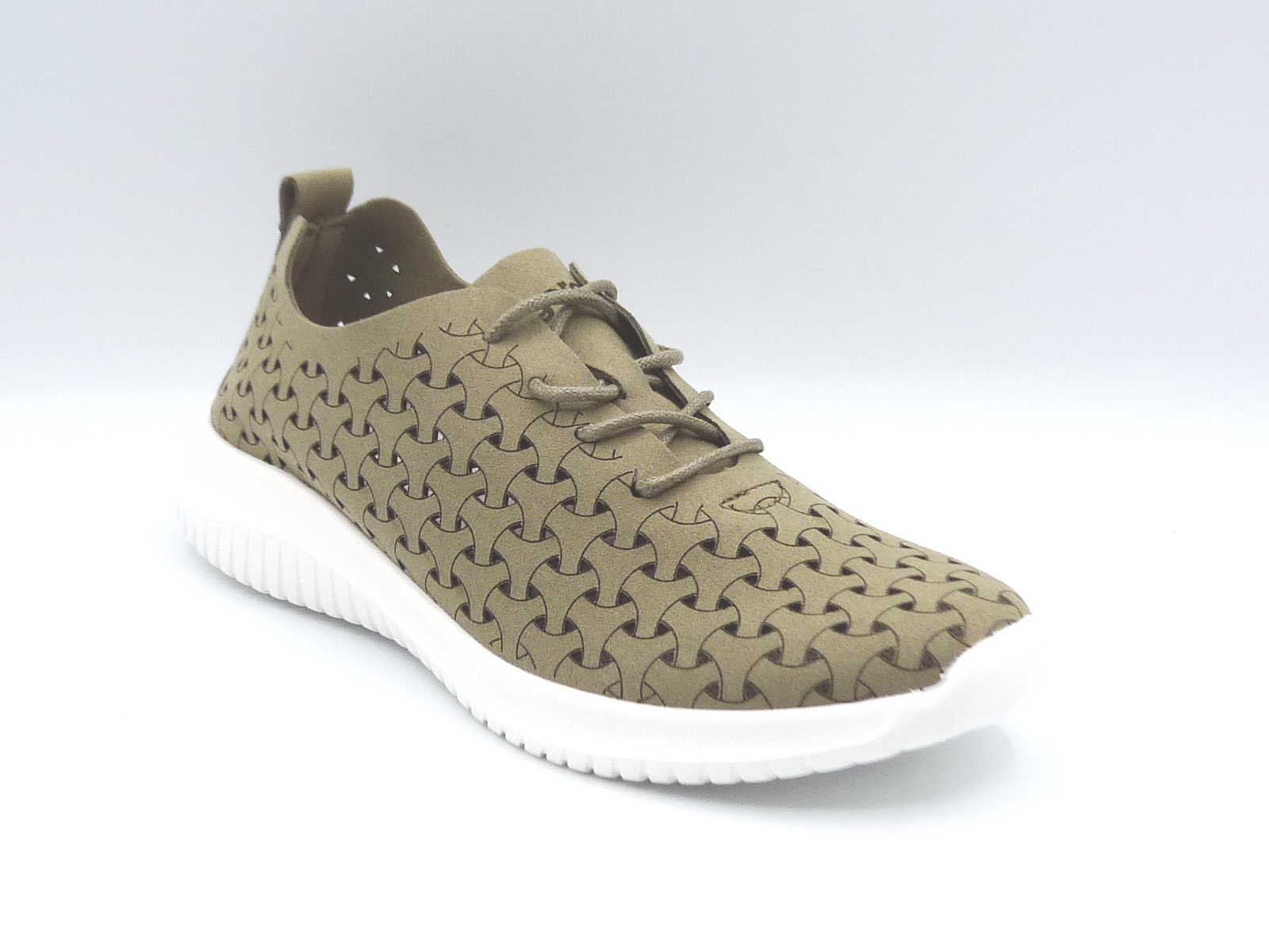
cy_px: 476
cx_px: 634
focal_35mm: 49
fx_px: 1796
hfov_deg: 38.9
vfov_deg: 29.7
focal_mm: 4.9
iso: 100
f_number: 5
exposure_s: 1/200
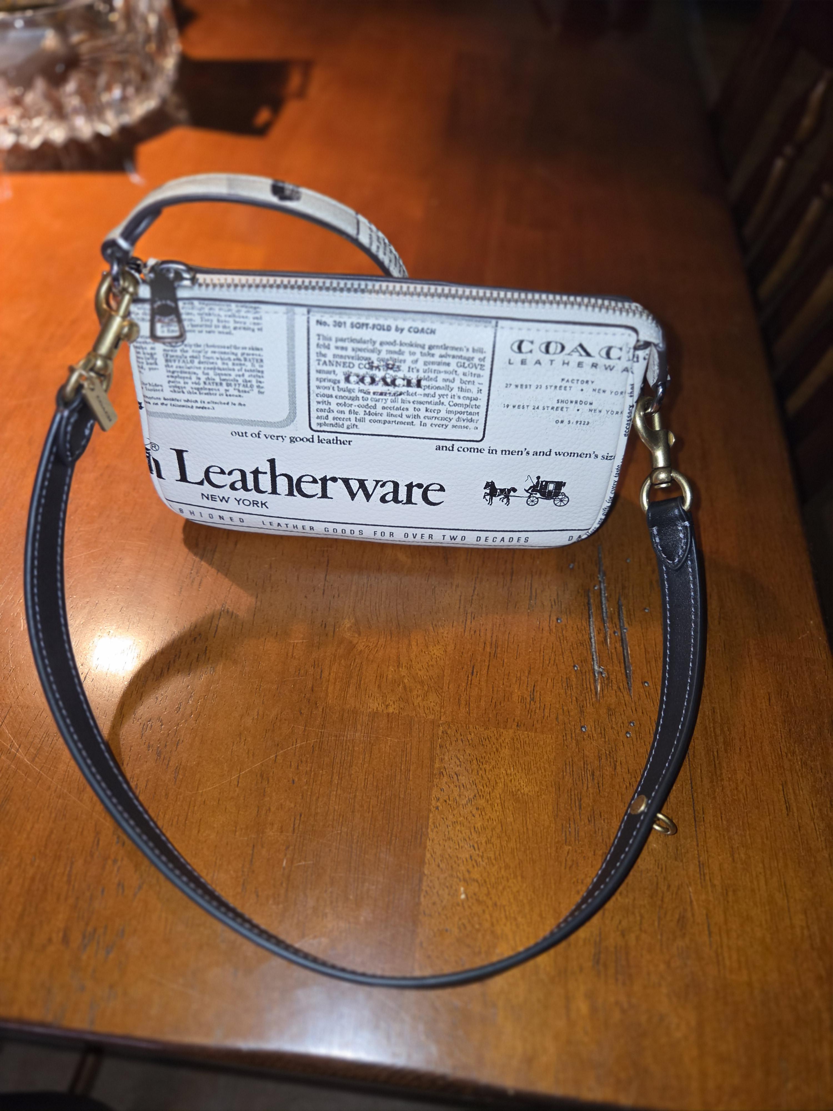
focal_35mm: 23
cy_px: 556
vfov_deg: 73.9
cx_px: 416
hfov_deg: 58.9
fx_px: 738
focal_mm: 5.4
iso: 320
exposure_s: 1/120
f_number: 1.8
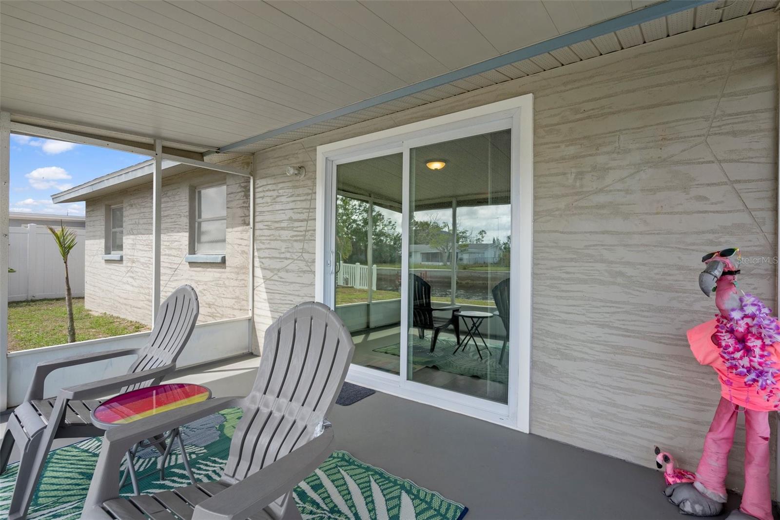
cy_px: 260
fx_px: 368
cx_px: 390
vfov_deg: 70.4
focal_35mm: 17
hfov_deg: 93.3
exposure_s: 1/200
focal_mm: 17
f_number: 8
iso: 400
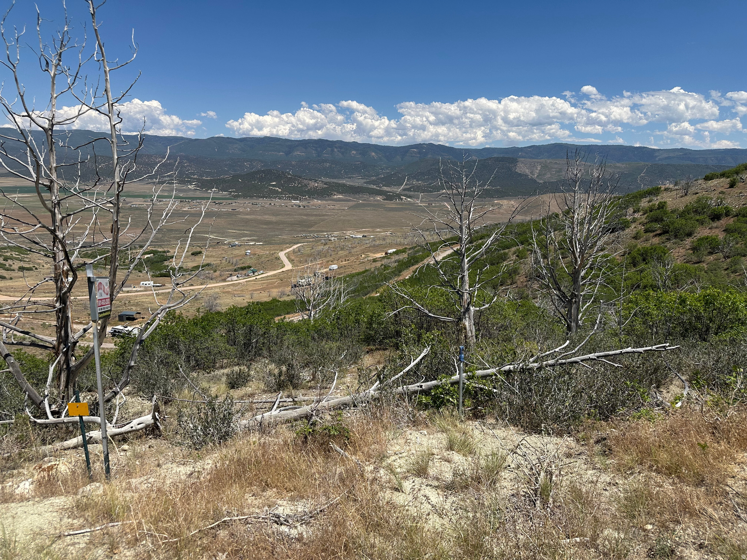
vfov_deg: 56.8
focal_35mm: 24
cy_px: 280
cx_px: 374
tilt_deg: -10.9
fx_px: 518
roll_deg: -0.7
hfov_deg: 71.6
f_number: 1.78
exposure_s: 1/6623
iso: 80
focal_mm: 6.86
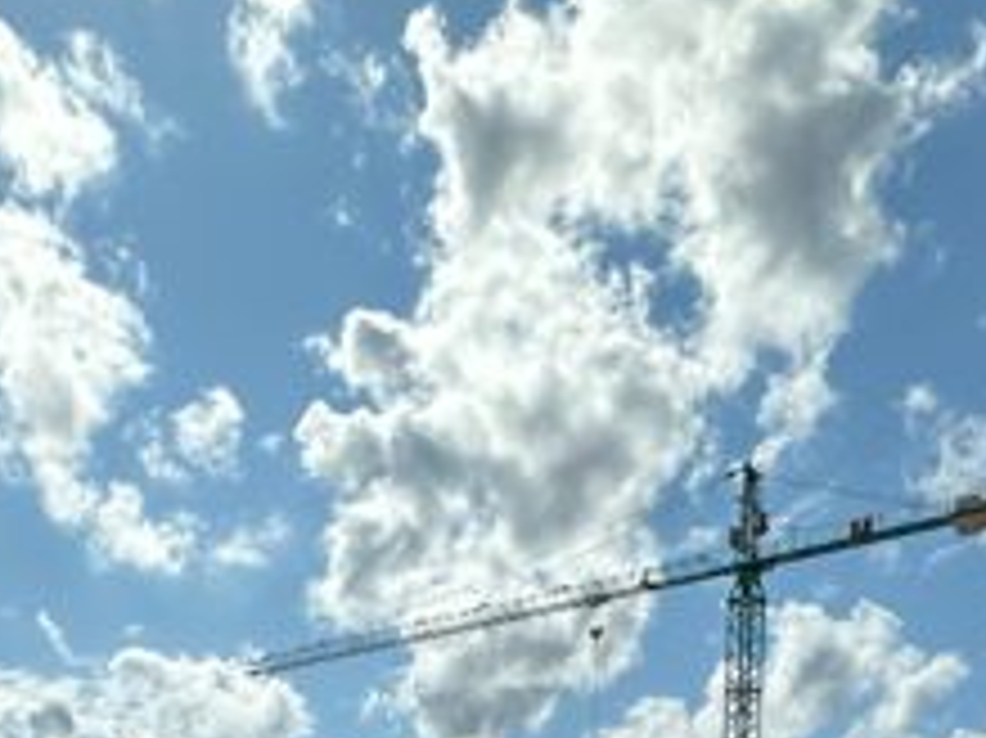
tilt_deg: -4.8
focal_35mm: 45
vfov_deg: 25.6
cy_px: 1053
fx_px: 1281
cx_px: 290
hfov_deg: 41.3
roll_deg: -0.9
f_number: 2.2
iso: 40
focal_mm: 2.22
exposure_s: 1/1435
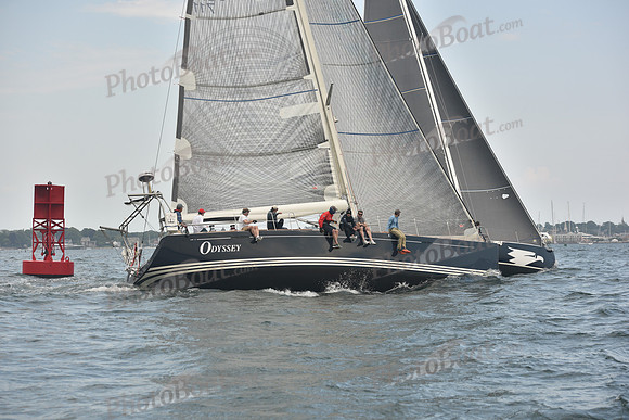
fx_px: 1311
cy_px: 210
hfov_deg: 27.0
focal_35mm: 75
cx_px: 314
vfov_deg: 18.2
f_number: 5.6
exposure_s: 1/500
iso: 250
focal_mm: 75
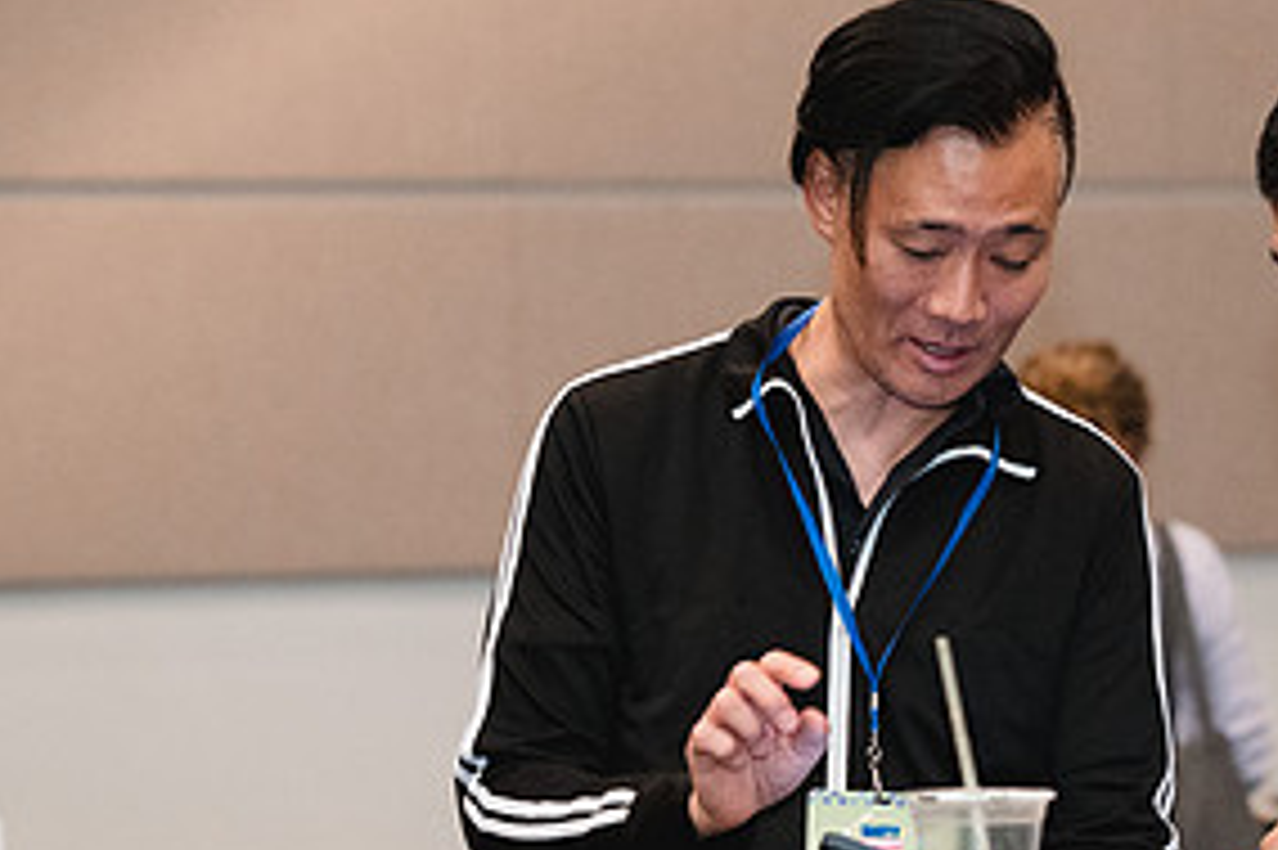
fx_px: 6599
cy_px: 630
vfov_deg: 7.4
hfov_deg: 11.0
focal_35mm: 186
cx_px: 1156
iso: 3200
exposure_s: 1/200
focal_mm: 85
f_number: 2.8
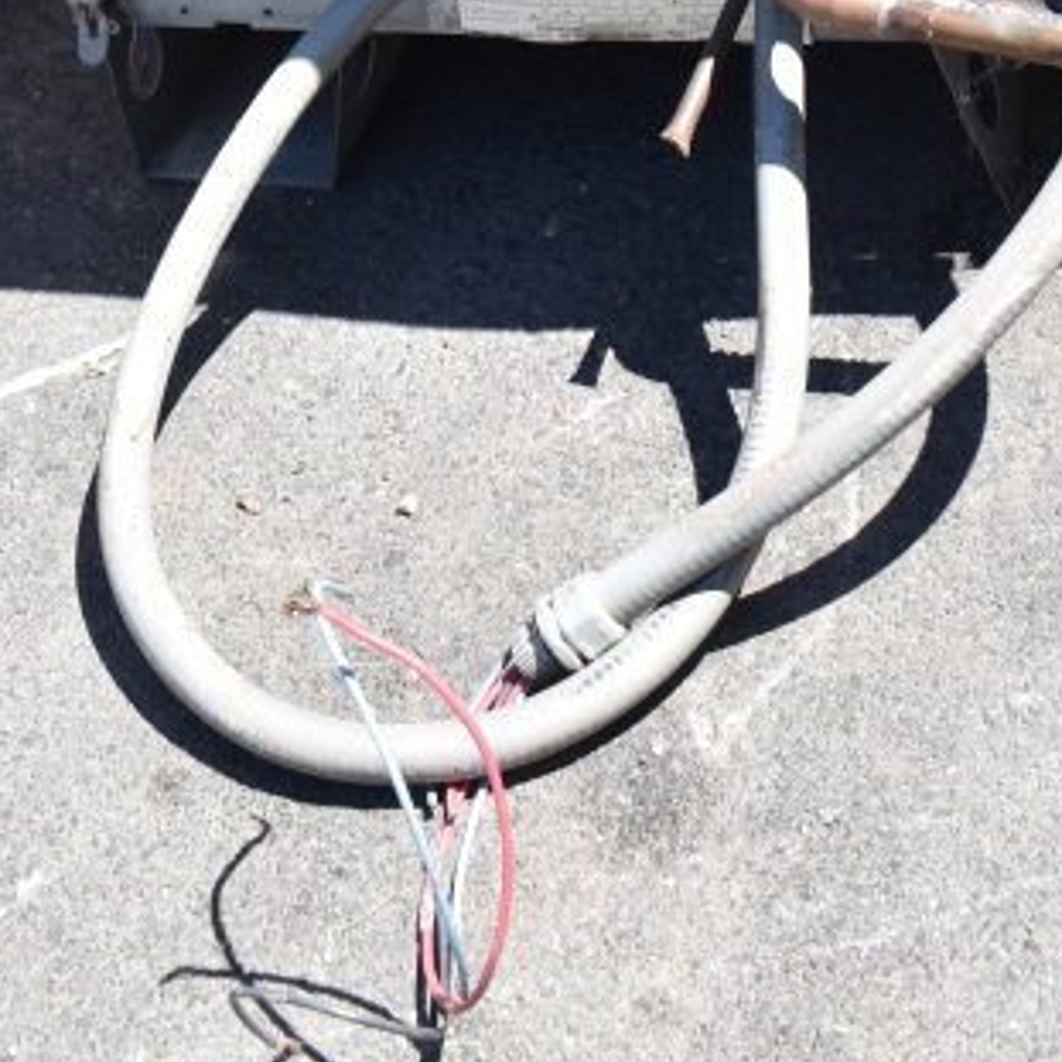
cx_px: 649
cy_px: -391
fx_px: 2603
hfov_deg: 23.0
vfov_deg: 20.6
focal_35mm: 75
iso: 200
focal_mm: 20
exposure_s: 1/200
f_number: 7.1
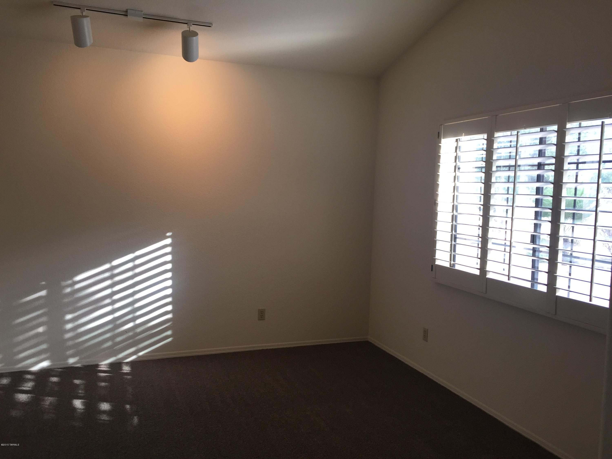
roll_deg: -2.8
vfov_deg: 48.2
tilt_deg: -4.7
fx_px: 513
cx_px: 306
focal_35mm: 29
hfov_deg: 61.7
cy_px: 230
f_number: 2.2
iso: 32
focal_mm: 4.15
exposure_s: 1/60
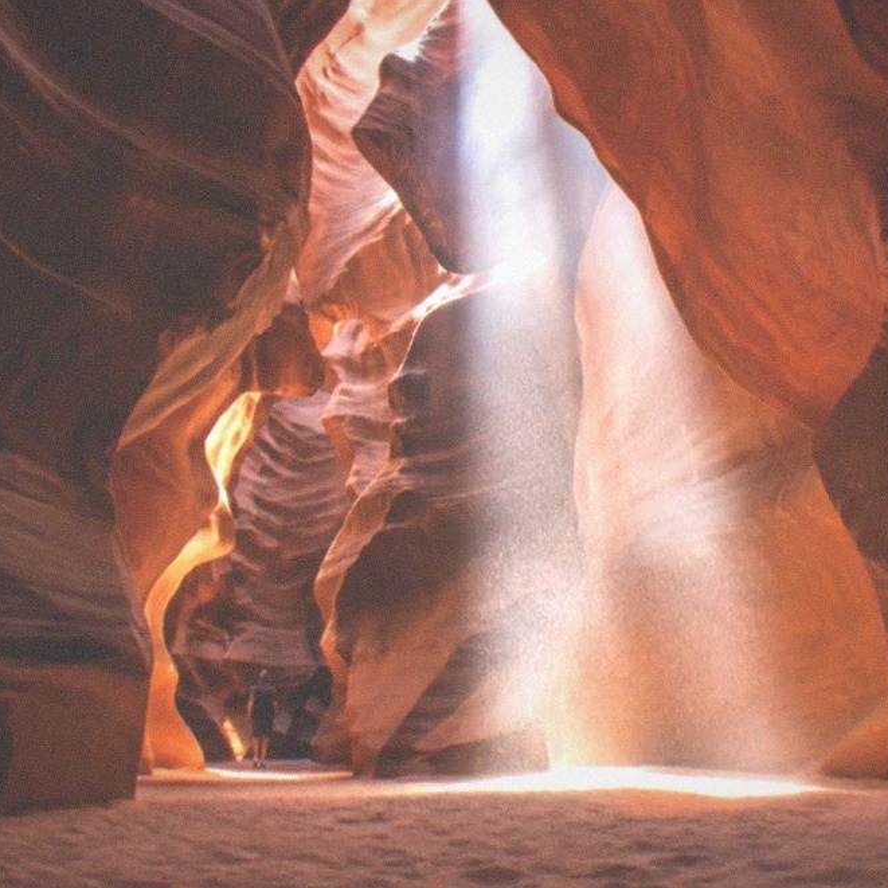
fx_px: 1306
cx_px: 410
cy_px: 445
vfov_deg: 37.6
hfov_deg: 37.5
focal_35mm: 45
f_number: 5
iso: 320
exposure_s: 1/800
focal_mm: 35
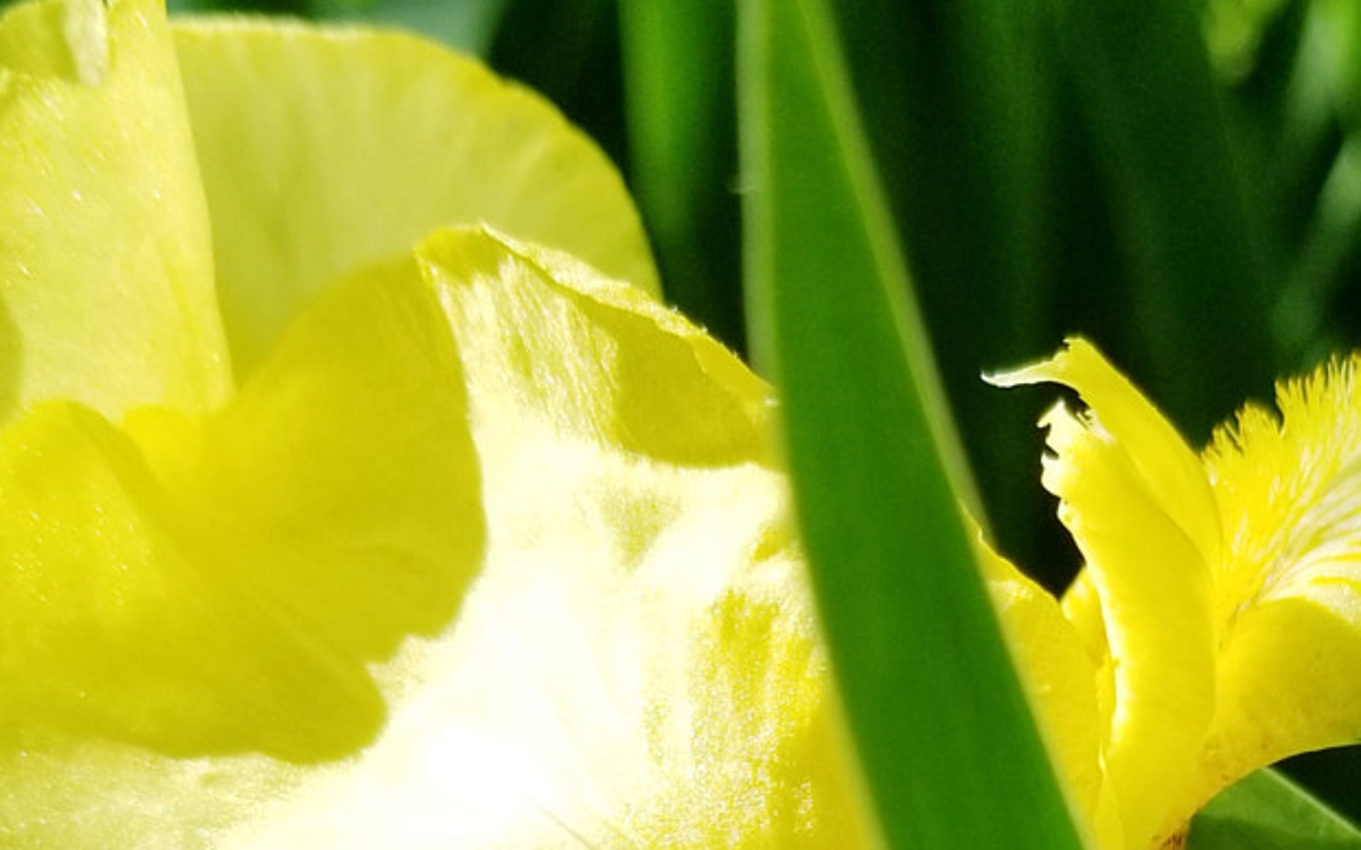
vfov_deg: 16.7
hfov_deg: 28.7
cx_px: 936
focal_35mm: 71
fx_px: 2633
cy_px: 1264
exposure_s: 1/800
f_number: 1.7
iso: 50
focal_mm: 4.25
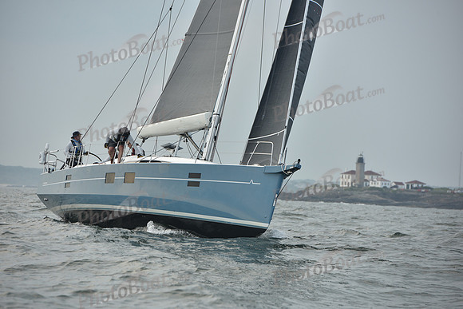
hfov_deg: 10.3
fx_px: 2573
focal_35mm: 200
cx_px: 232
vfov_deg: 6.9
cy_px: 154
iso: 250
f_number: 5.6
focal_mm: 200
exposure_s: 1/800
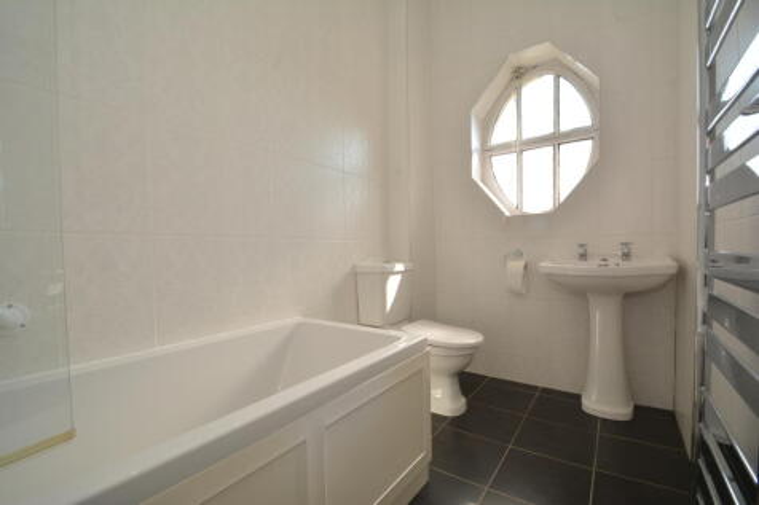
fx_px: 316
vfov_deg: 77.3
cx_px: 380
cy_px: 252
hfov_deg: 100.4
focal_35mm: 15
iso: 100
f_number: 11
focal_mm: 10
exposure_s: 1/15
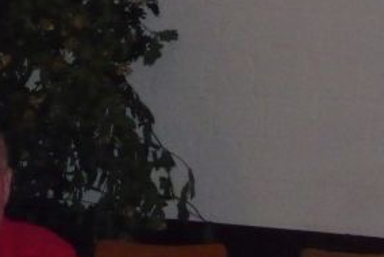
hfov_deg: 7.2
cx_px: -114
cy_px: 306
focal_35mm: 281
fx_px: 3000
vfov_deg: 4.9
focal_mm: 16.3
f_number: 4.7
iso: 800
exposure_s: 1/8
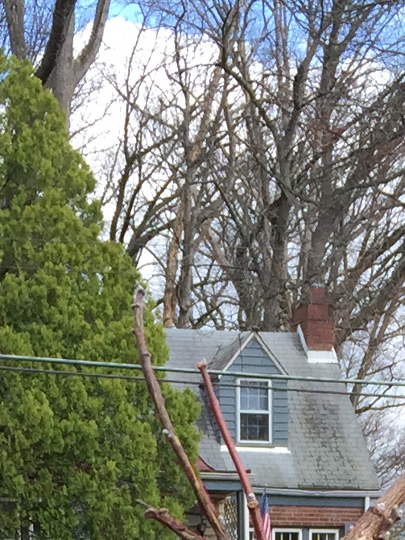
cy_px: 1241
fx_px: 2200
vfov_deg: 11.8
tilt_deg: -12.5
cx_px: 166
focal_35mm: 141
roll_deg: +1.5
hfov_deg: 10.5
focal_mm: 4.15
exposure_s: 1/638
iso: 32
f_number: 2.2
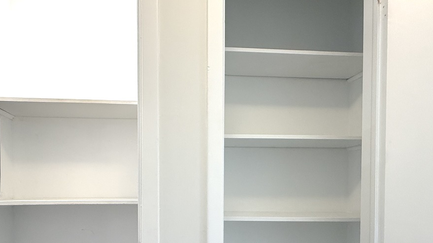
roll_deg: -0.2
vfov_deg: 44.1
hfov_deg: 73.6
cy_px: 189
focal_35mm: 25
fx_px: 287
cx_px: 185
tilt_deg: -1.1
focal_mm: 2.22
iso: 250
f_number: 2.2
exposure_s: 1/120
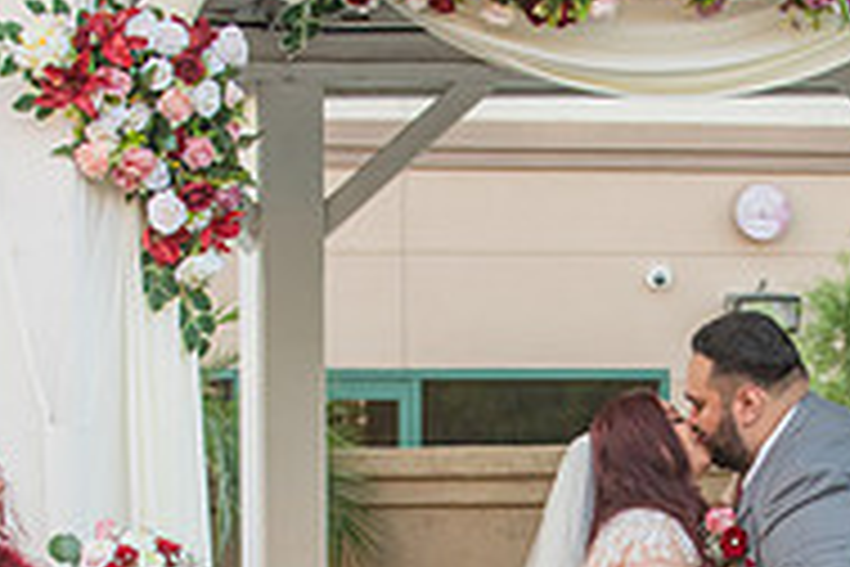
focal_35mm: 215
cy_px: 695
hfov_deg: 9.6
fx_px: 5076
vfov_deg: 6.3
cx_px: 639
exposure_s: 1/320
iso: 800
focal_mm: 70
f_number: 4
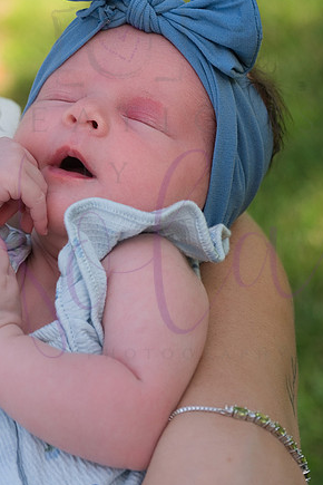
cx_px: 125
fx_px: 1453
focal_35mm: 108
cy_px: 171
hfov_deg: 12.7
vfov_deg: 18.9
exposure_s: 1/320
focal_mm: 81
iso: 400
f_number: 8
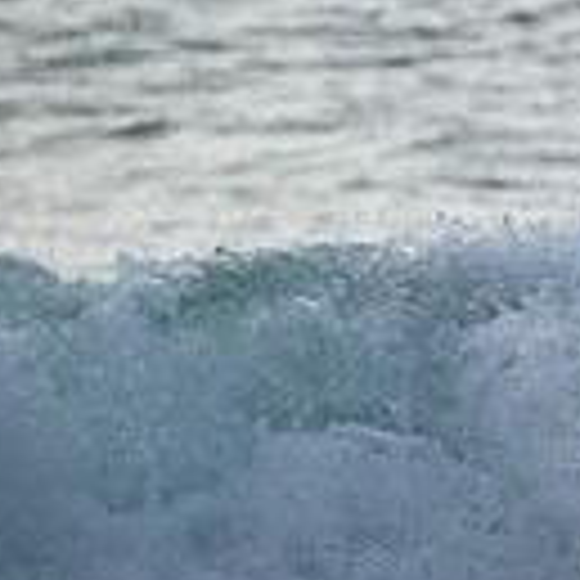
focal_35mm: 3068
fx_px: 58158
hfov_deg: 0.6
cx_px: 1160
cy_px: 146
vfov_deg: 0.6
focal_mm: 800
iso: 3600
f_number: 11
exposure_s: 1/2000
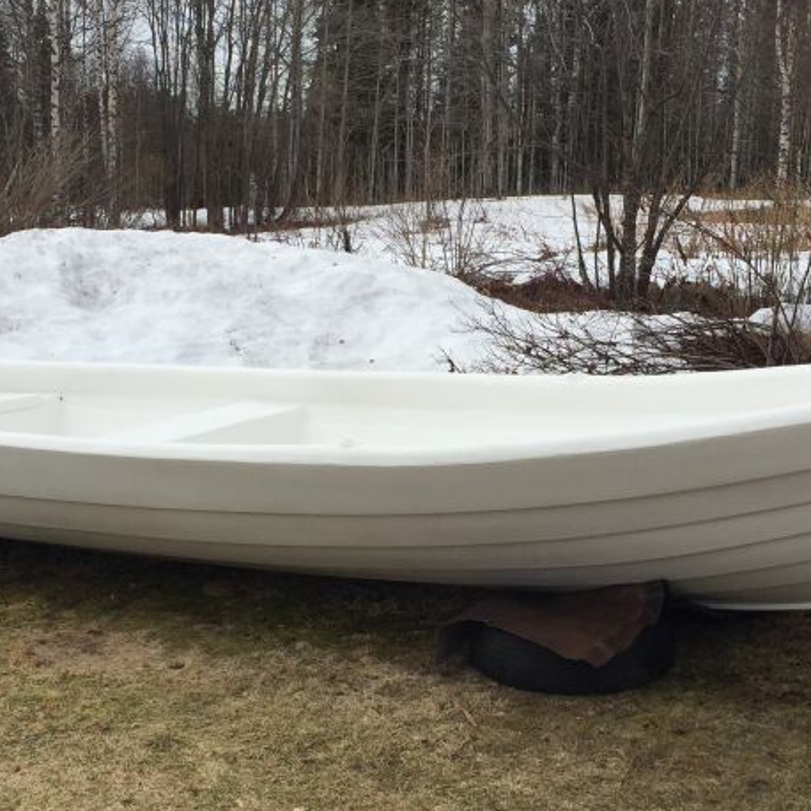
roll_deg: -1.7
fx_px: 1484
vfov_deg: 30.6
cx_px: 469
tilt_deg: -10.2
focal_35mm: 56
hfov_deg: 30.5
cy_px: 414
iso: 32
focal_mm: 4.15
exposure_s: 1/2083
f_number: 2.2
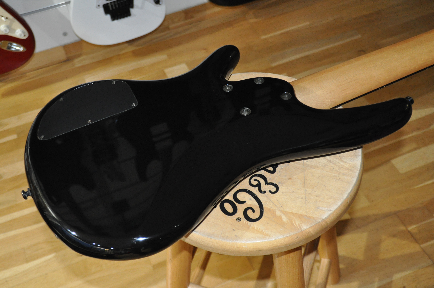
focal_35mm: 42
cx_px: 217
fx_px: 506
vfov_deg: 31.8
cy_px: 144
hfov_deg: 46.4
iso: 2000
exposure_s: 1/60
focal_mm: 28
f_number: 5
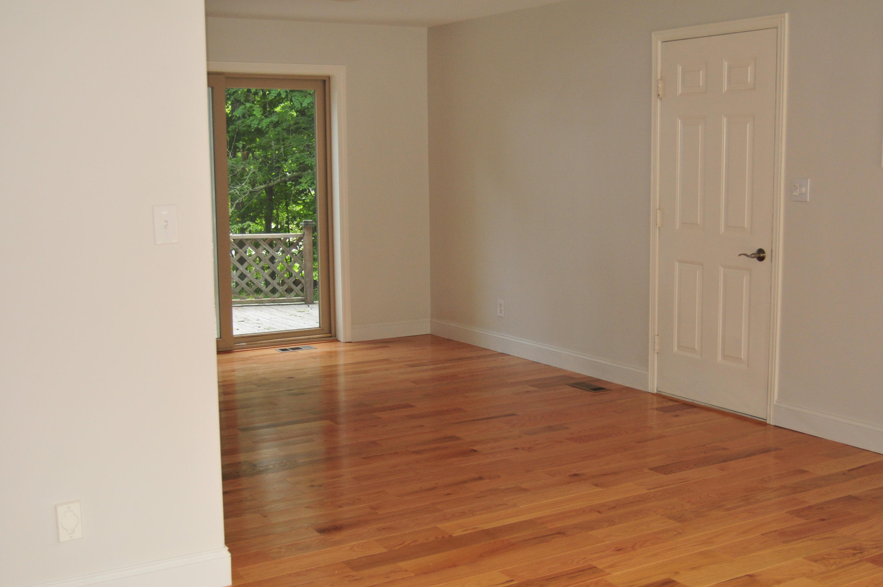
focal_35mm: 45
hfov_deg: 43.7
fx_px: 1102
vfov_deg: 29.8
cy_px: 294
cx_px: 442
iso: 640
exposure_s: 1/160
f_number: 4.5
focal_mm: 30
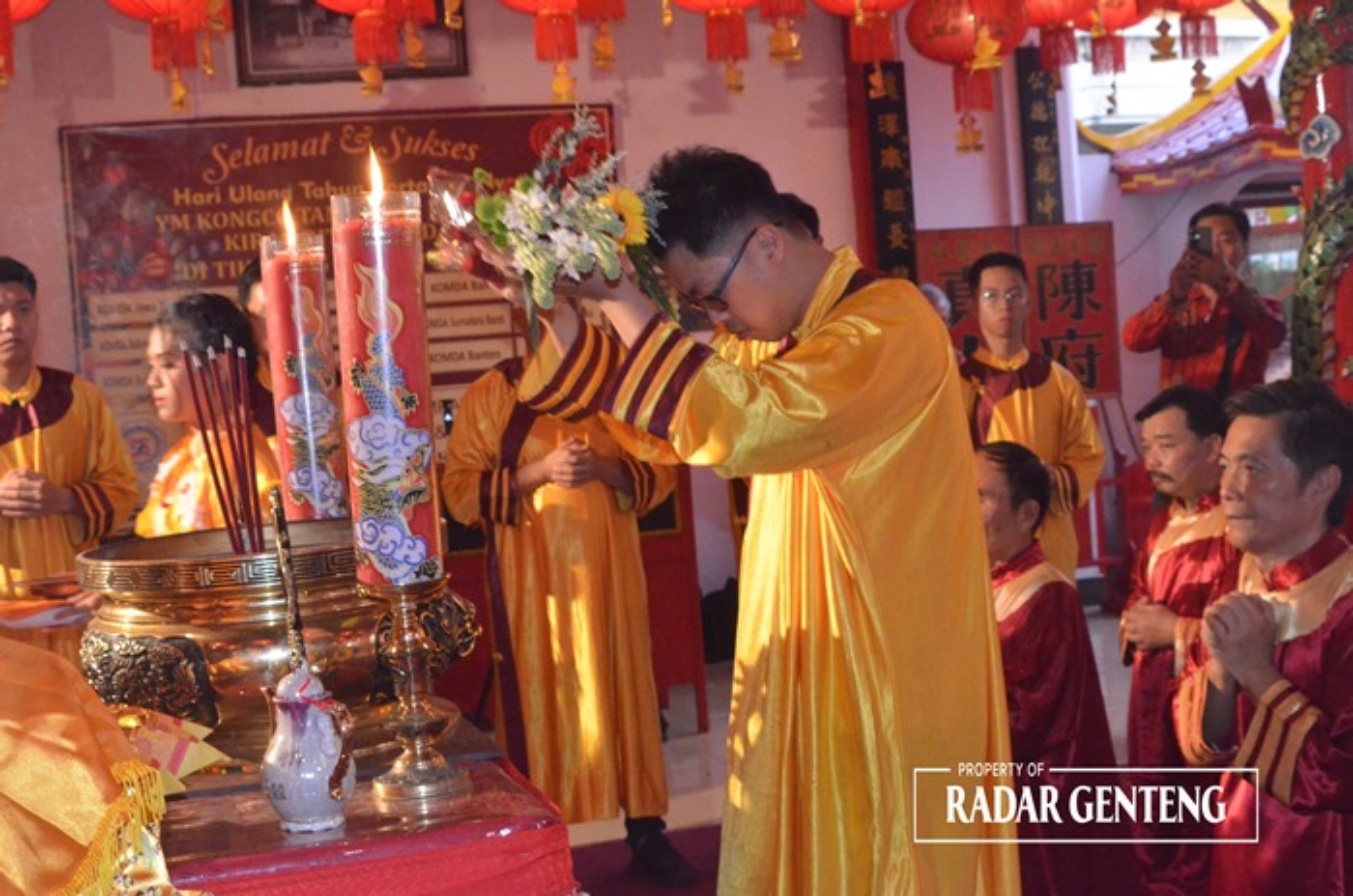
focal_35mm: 52
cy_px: 448
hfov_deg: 37.9
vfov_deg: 25.7
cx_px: 676
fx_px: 1970
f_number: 8
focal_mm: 35
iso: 6400
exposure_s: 1/60
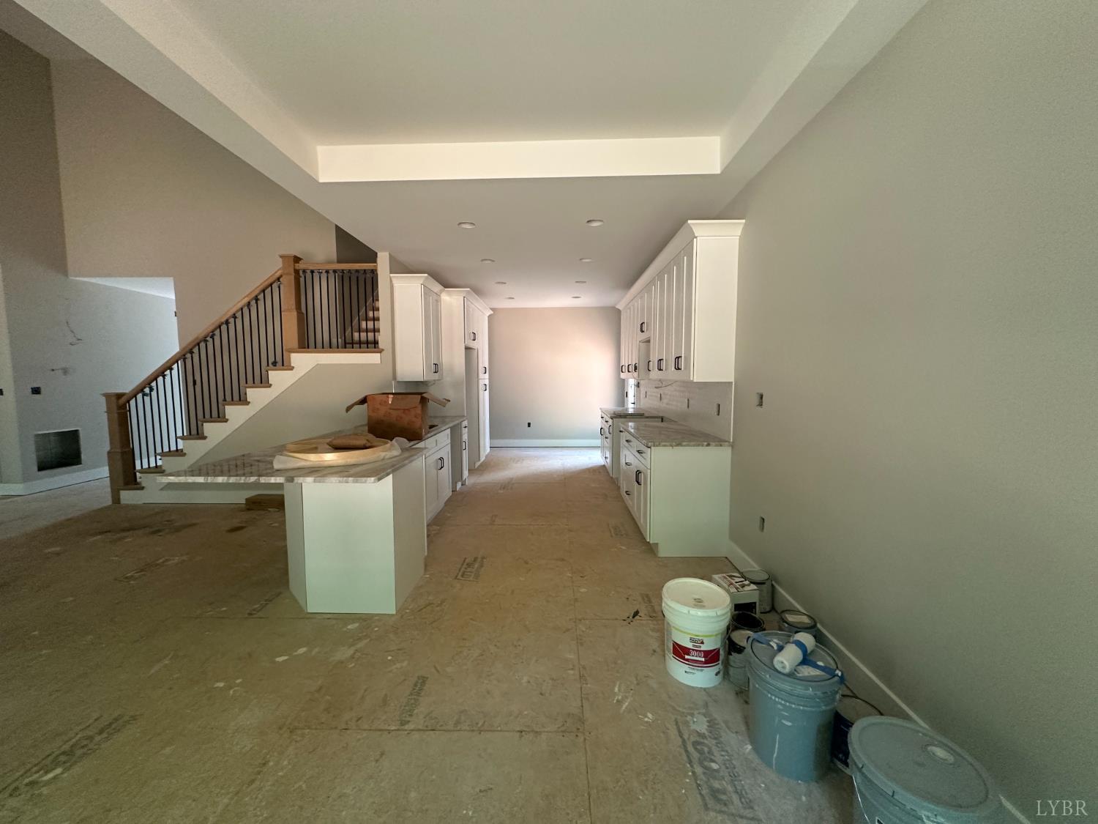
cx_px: 549
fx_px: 444
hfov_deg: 102.1
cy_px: 412
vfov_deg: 85.7
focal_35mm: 14
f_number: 2.2
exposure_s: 1/99
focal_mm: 2.22
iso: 250
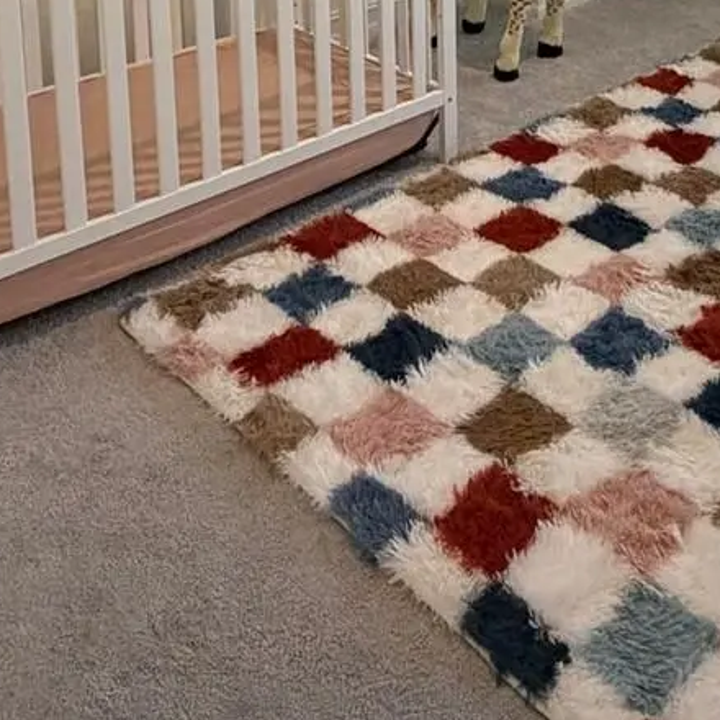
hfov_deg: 36.8
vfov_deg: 30.5
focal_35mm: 45
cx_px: 525
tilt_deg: -7.7
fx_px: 1059
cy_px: -190
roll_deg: +0.7
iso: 250
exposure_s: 1/60
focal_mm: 2.22
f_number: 2.2
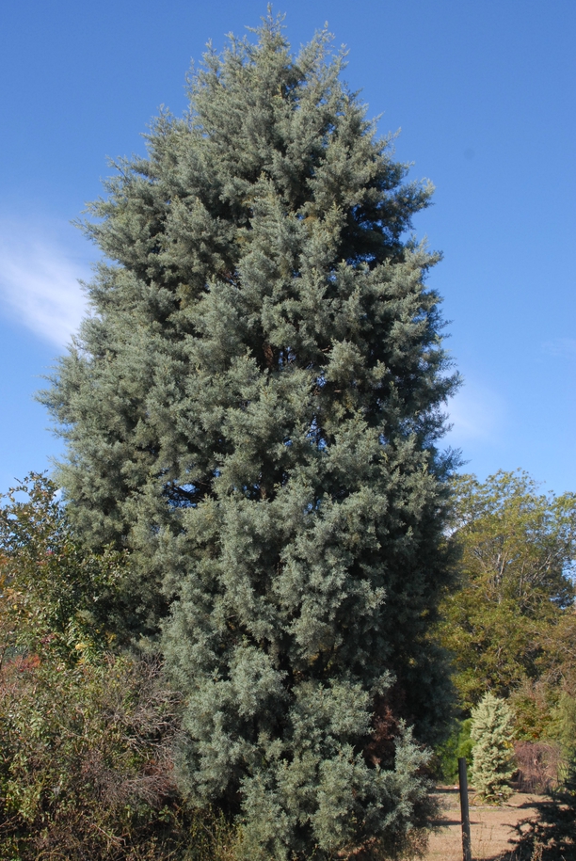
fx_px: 1125
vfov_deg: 41.9
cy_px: 428
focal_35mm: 47
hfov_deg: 28.7
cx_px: 260
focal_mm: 28
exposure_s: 1/320
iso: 400
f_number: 9
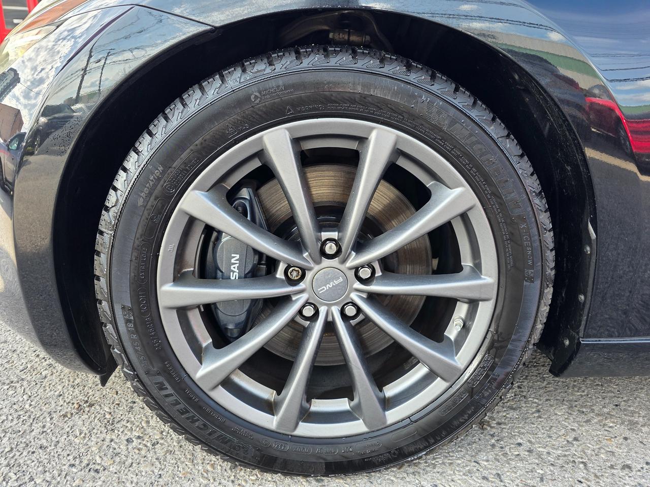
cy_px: 244
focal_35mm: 23
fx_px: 432
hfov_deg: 73.9
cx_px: 325
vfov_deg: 58.9
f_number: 1.7
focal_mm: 6.3
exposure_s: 1/120
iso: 25
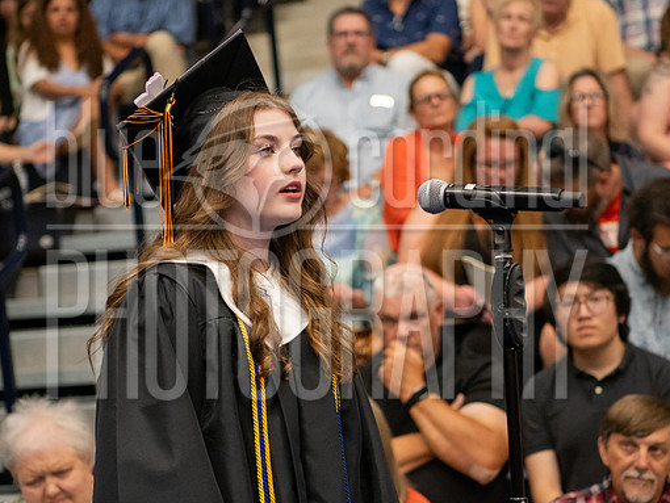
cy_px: 245
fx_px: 2343
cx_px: 339
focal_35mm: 121
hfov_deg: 16.3
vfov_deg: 12.3
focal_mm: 70
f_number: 3.2
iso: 2500
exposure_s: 1/640
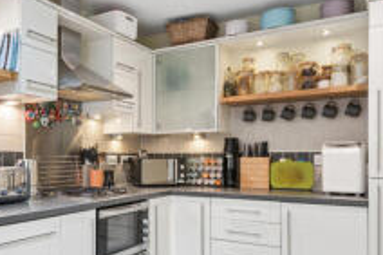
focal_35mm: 36
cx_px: 134
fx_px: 383
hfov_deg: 52.3
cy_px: 160
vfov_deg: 36.6
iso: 100
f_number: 9
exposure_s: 1/1.67
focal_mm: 16
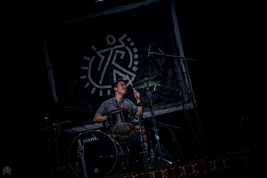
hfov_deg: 28.8
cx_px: 134
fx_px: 519
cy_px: 89
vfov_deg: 19.5
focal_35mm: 70
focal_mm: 70
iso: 1000
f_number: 2.8
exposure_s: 1/100
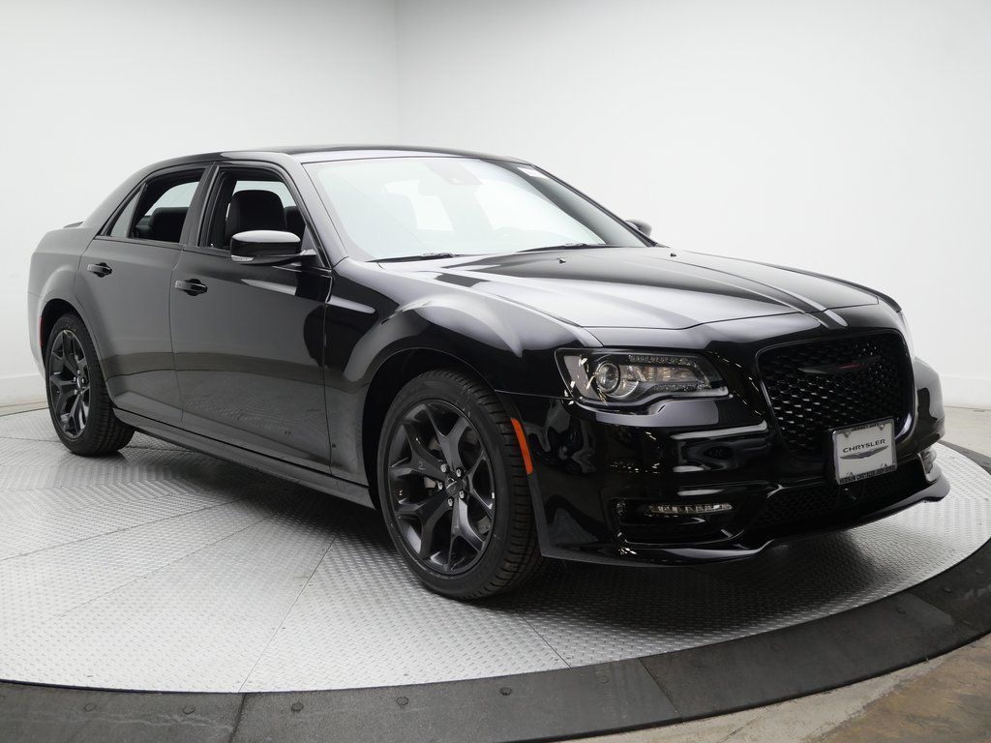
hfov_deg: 44.8
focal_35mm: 42
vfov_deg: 34.3
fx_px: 1202
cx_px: 496
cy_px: 372
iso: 800
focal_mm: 21
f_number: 4.7
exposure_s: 1/60
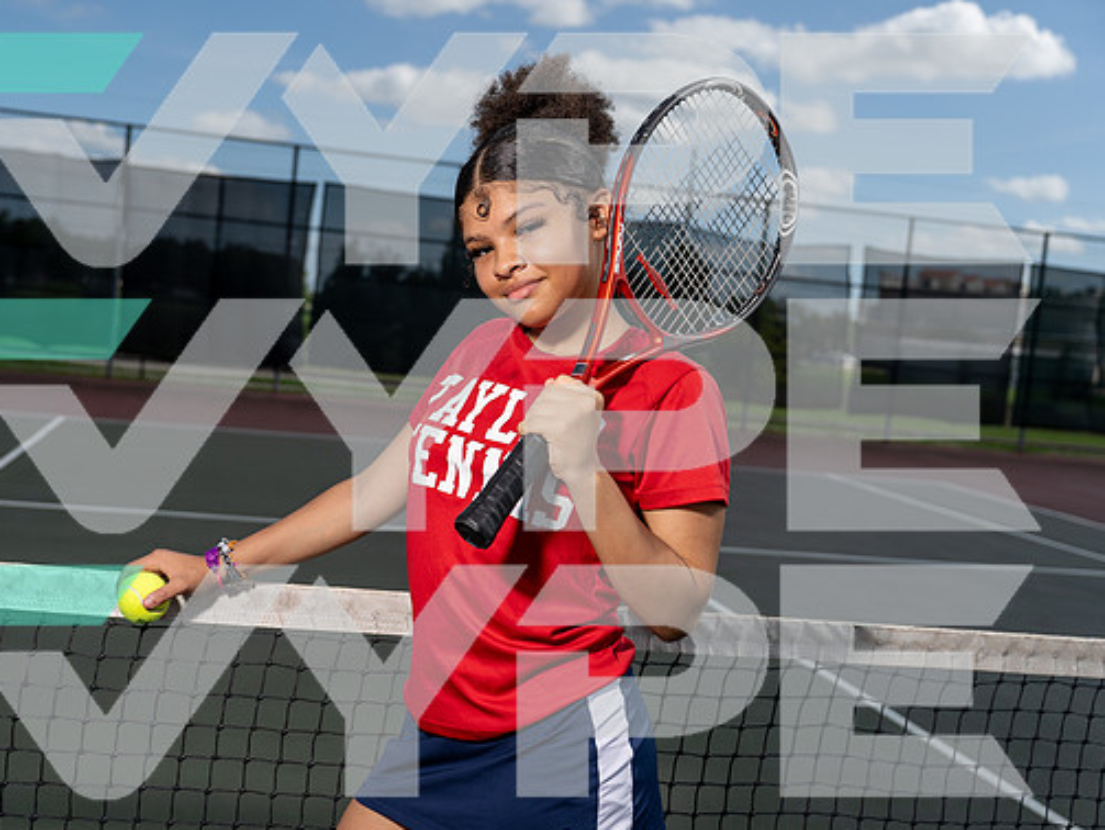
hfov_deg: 45.6
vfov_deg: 35.2
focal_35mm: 41
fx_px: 1310
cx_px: 481
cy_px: 416
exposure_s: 1/1250
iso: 100
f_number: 4
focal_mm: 37
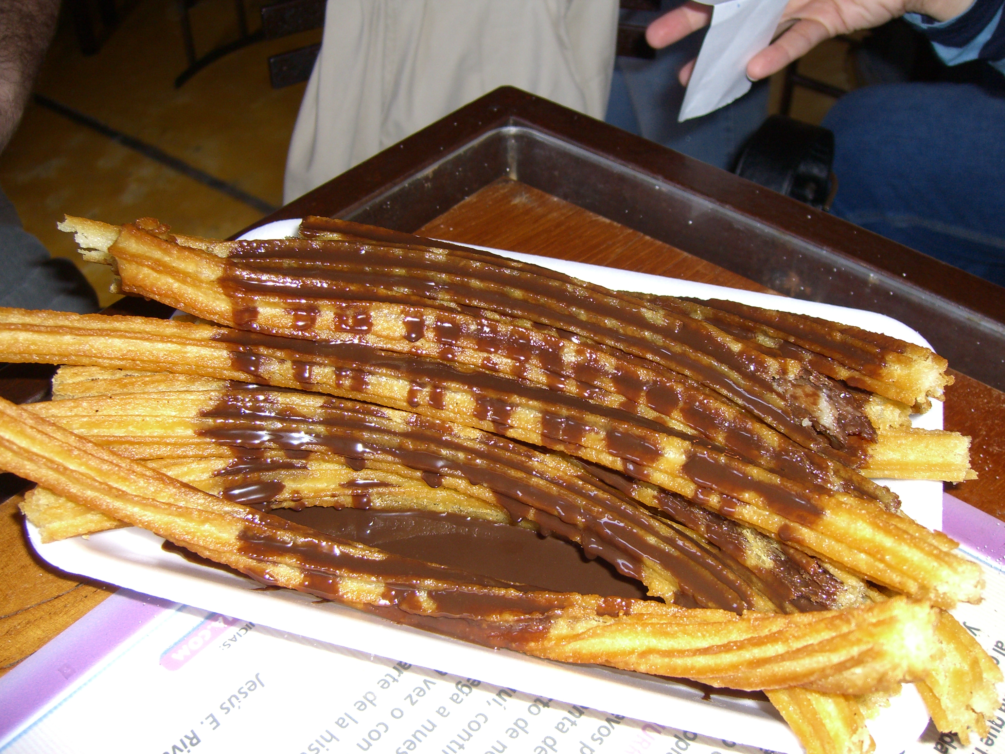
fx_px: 1103
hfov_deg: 49.0
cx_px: 502
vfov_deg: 37.7
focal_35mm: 38
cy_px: 377
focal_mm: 7.9
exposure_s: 1/60
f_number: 2.8
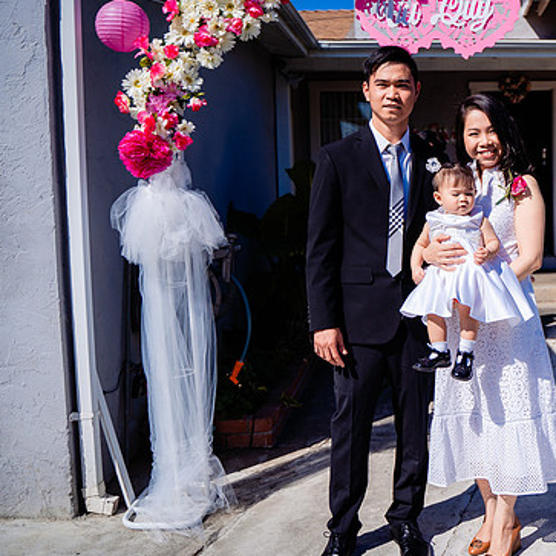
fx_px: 781
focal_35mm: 43
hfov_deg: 37.0
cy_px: 243
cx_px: 487
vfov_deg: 39.1
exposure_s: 1/4000
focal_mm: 28
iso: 80
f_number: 2.8
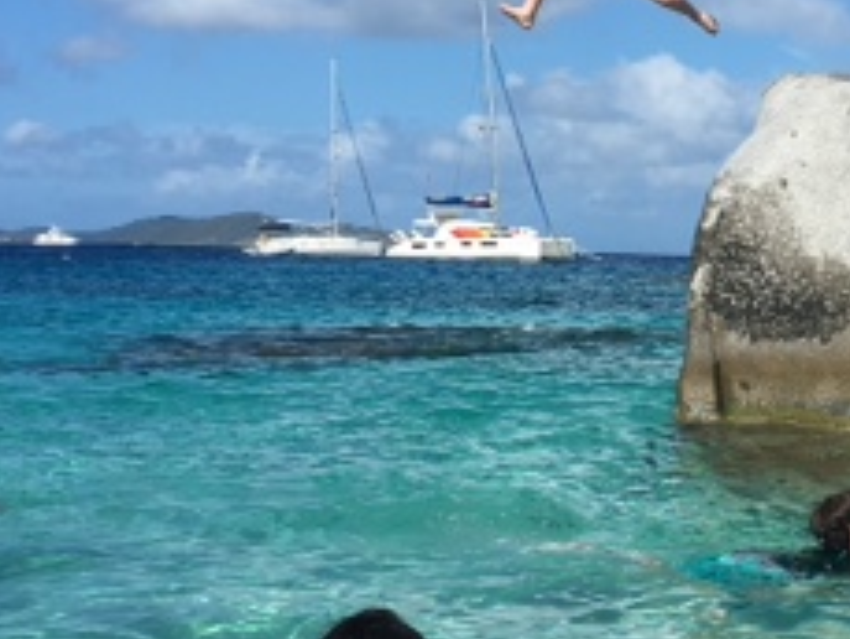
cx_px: 735
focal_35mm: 81
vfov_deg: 18.0
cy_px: 97
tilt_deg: +6.9
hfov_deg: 23.6
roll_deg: -1.4
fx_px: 1990
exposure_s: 1/3077
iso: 25
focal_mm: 4.15
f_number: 2.2
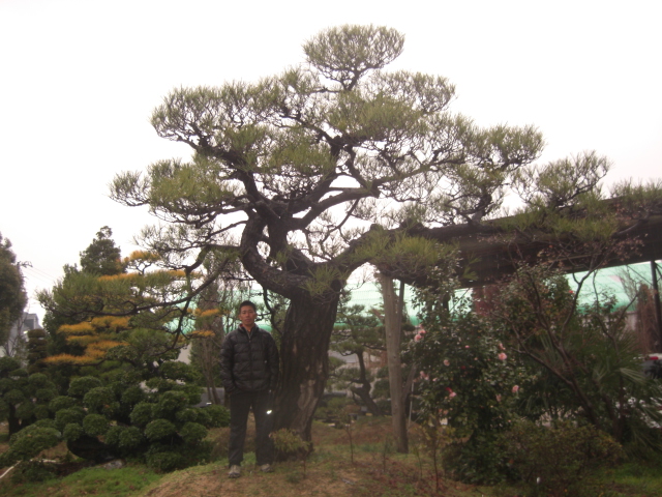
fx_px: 727
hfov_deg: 49.0
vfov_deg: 37.7
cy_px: 248
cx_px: 331
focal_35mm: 38
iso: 100
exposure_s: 1/60
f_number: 2.8
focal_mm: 7.9
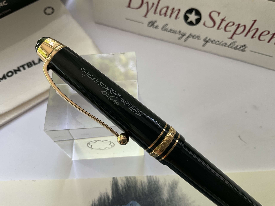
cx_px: 138
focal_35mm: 29
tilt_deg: -60.7
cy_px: 103
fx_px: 230
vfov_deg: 48.2
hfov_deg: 61.7
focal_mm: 3
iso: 40
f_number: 1.8
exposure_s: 1/122
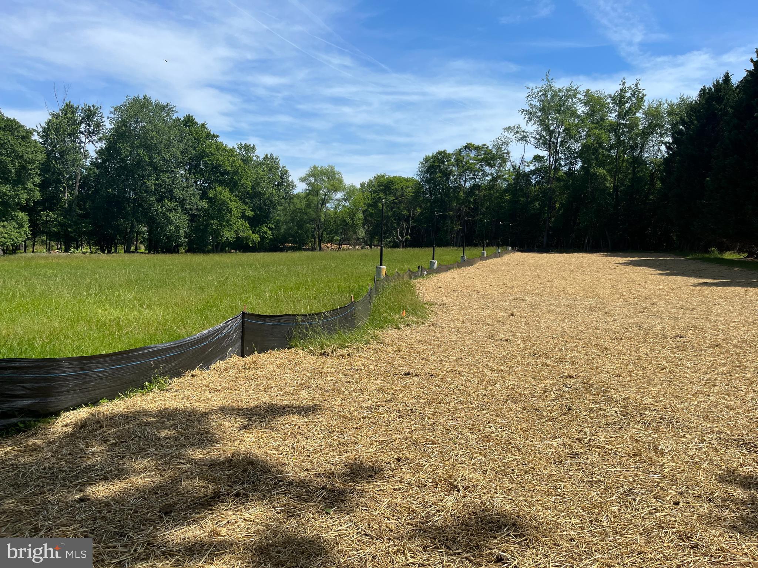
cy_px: 284
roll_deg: -2.4
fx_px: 569
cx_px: 379
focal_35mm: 26
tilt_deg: -3.9
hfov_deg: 67.3
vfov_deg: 53.1
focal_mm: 5.1
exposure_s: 1/3876
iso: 50
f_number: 1.6
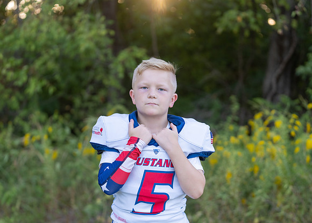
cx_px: 150
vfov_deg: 16.4
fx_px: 774
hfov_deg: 22.8
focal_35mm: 87
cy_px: 133
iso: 250
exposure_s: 1/320
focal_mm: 70
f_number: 2.8
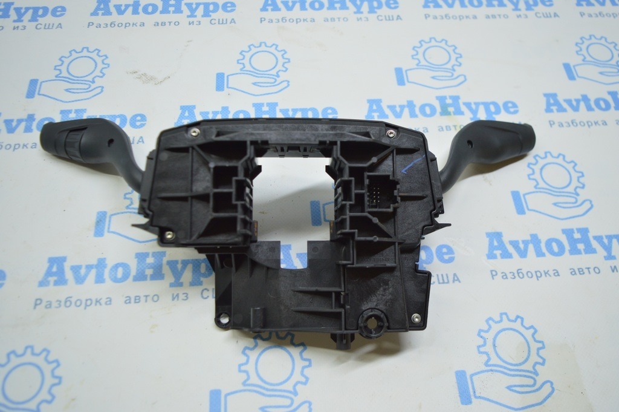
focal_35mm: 30
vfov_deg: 43.5
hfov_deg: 62.0
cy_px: 206
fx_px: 515
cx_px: 310
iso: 400
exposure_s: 1/60
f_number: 3.5
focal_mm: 20
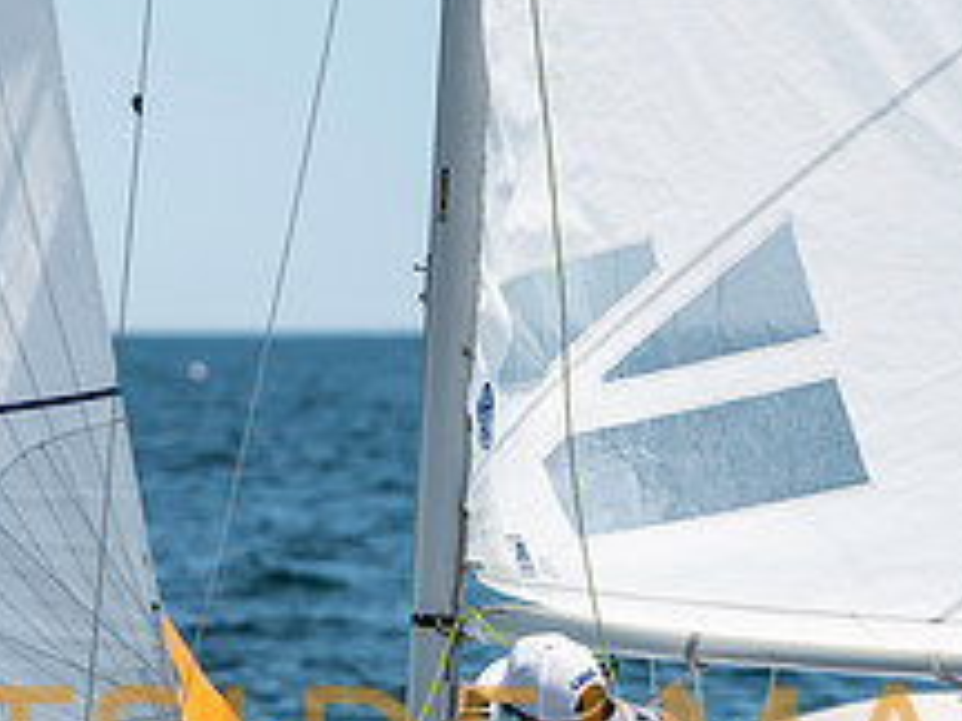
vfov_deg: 3.3
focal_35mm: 450
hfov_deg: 4.4
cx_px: 610
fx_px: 12506
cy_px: 719
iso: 160
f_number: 5
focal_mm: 165
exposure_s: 1/1250
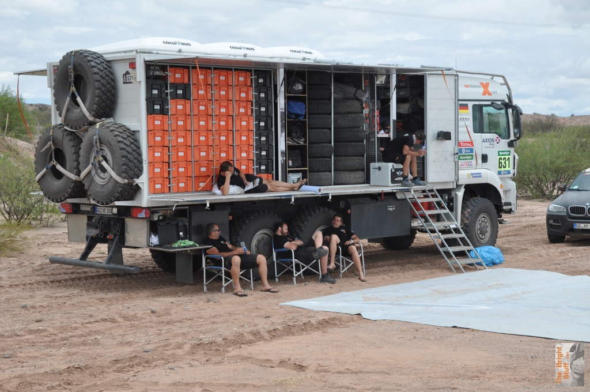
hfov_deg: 29.9
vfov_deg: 20.1
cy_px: 196
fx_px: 1105
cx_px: 295
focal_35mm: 68
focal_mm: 45
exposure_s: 1/320
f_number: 9
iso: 200
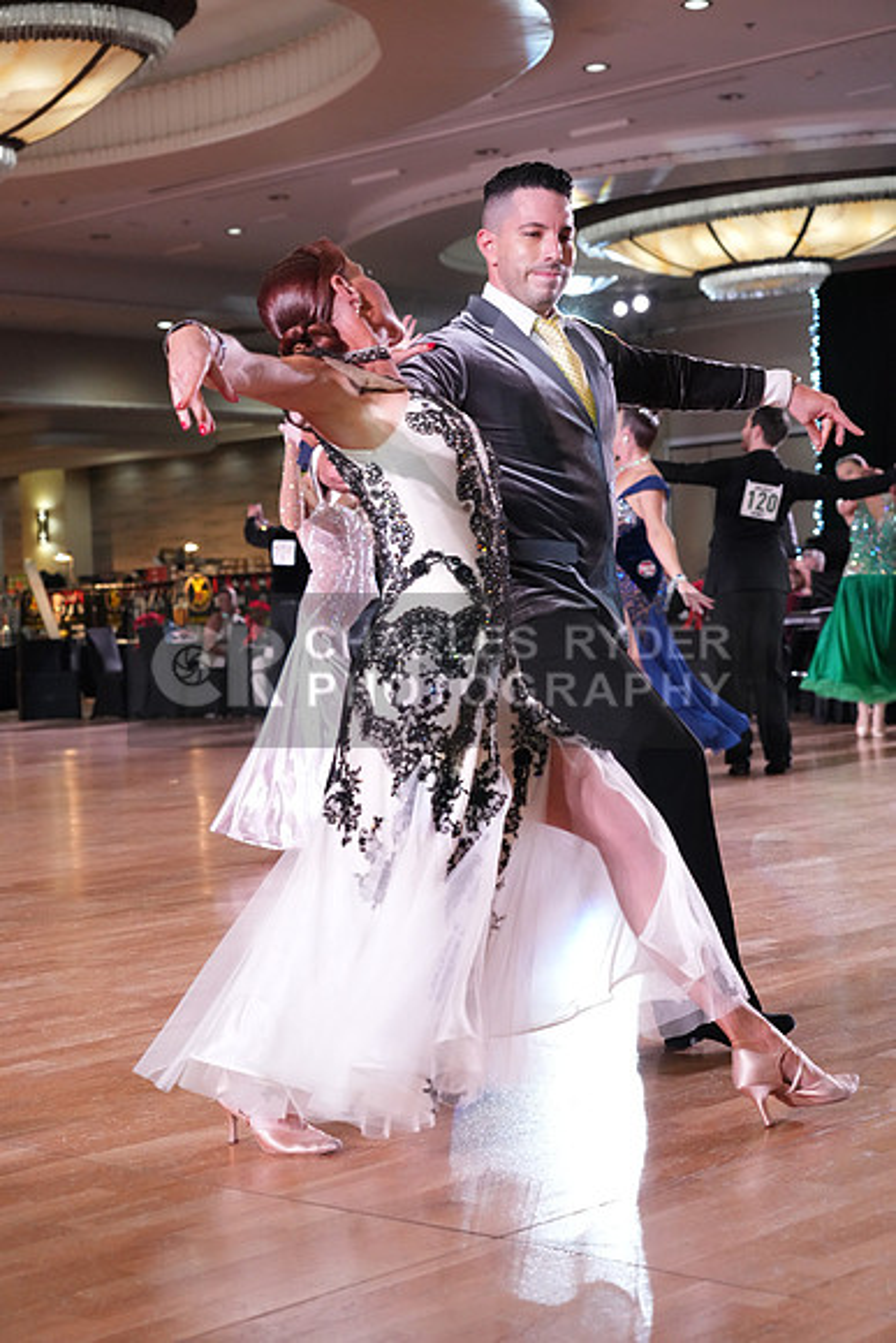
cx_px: 448
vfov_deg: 33.9
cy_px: 672
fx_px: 2201
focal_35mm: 59
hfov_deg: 23.0
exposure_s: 1/320
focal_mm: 59
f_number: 5
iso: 5000
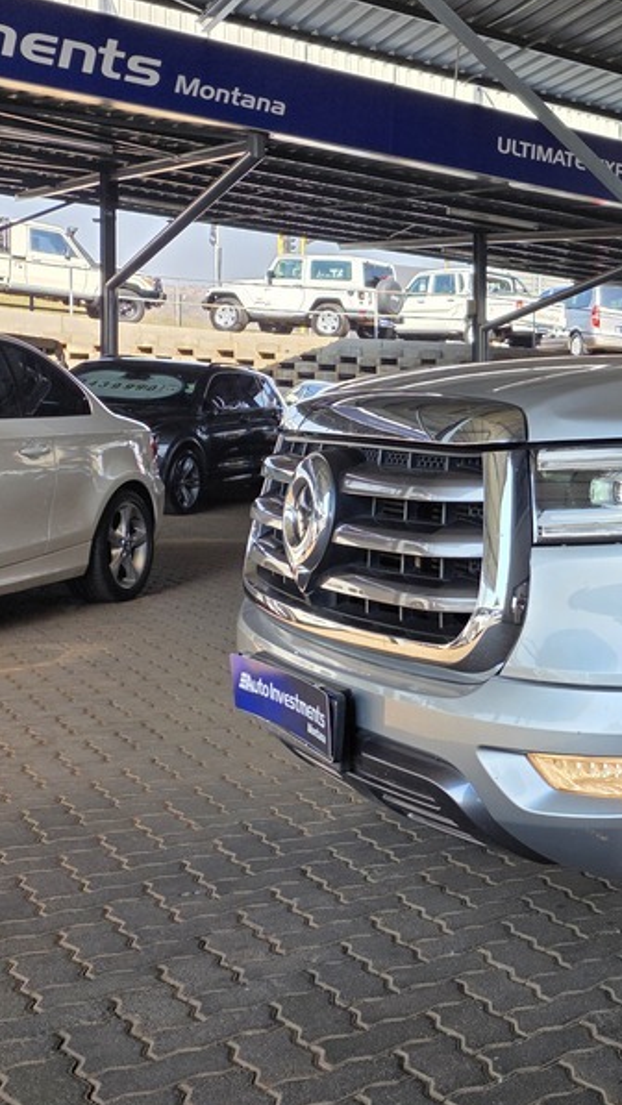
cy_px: 568
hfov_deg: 23.0
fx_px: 1260
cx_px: 903
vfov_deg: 47.3
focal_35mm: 43
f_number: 1.7
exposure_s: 1/359
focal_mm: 6.25
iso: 32
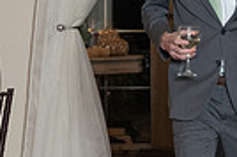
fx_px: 2689
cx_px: 299
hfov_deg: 5.0
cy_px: 145
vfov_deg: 3.4
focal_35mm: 409
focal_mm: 70
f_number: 5.6
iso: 2000
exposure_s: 1/200
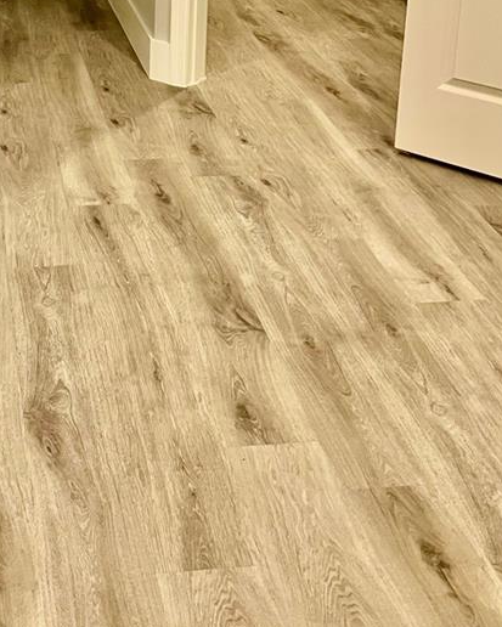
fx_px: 1095
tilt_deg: -12.4
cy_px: -38
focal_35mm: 59
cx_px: 73
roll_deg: -0.9
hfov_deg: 25.2
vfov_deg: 29.3
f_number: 1.5
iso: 125
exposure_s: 1/60
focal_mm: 5.7
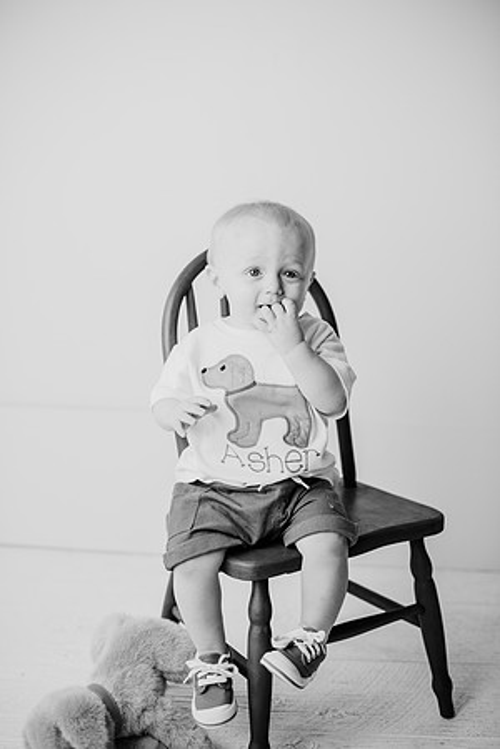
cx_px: 250
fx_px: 1042
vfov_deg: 39.6
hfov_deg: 27.0
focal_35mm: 50
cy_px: 374
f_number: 2.5
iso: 100
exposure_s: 1/160
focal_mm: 50
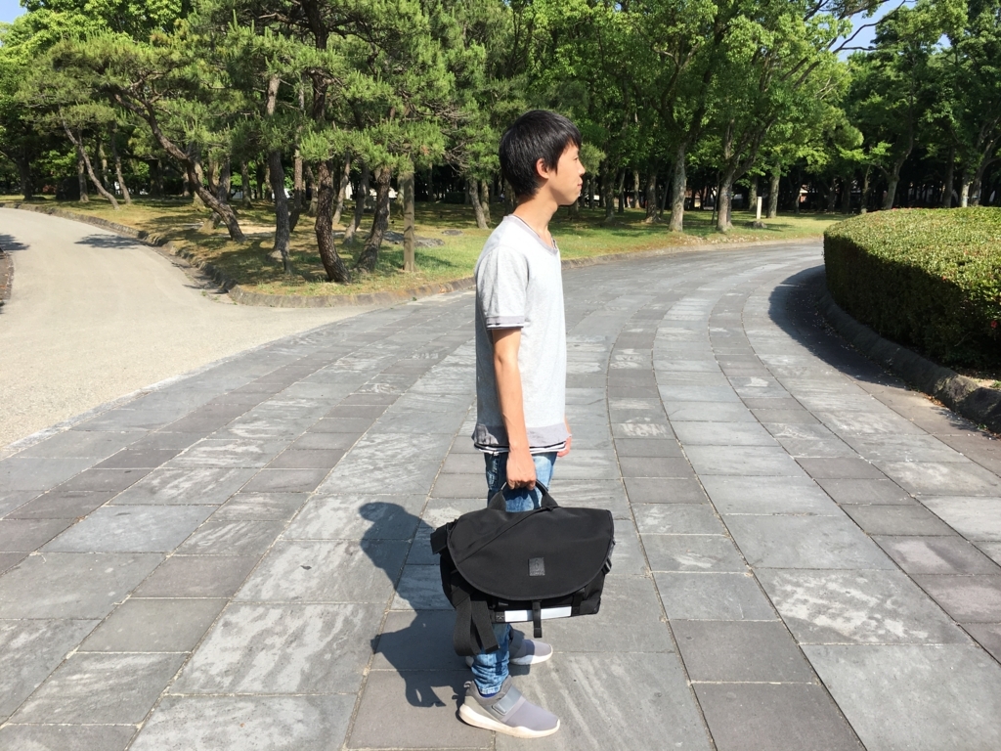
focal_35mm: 29
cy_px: 376
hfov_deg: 61.7
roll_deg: +0.2
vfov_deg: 48.2
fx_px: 839
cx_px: 500
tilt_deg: -11.2
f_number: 2.2
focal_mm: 4.15
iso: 25
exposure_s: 1/884
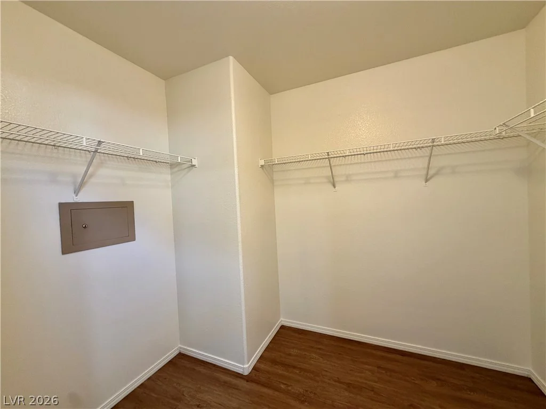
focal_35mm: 14
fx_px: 221
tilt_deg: -1.8
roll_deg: +2.5
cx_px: 273
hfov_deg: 102.1
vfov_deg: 85.7
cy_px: 204
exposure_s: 1/60
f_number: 2.2
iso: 200
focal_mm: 2.22
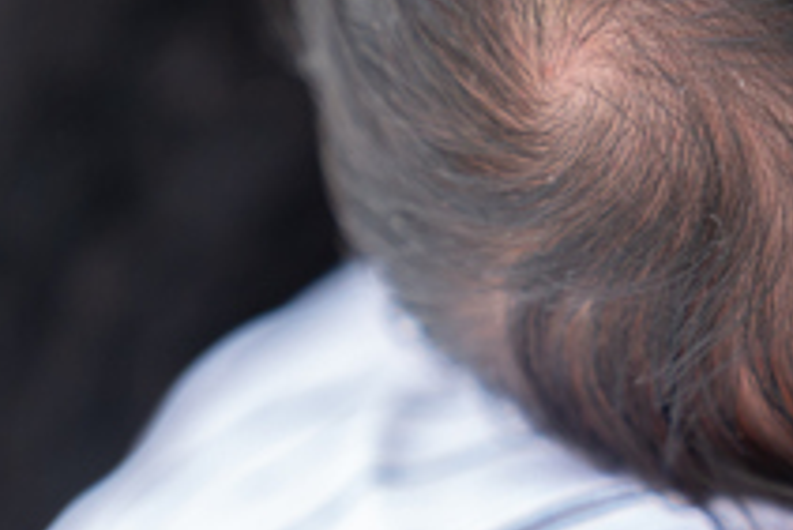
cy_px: 216
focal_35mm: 240
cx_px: 1022
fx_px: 5290
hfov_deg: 8.5
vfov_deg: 5.7
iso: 500
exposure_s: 1/250
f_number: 2.8
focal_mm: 70
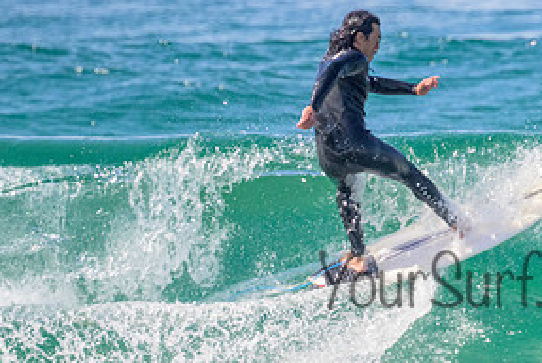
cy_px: 264
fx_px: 24354
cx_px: 514
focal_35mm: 1616
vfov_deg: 0.9
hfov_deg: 1.3
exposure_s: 1/2000
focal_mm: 800
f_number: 11
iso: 2500
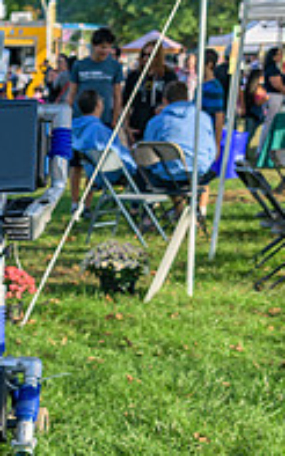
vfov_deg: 18.1
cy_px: 358
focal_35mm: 114
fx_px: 1418
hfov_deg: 10.6
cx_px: -280
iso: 125
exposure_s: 1/200
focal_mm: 38
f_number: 4
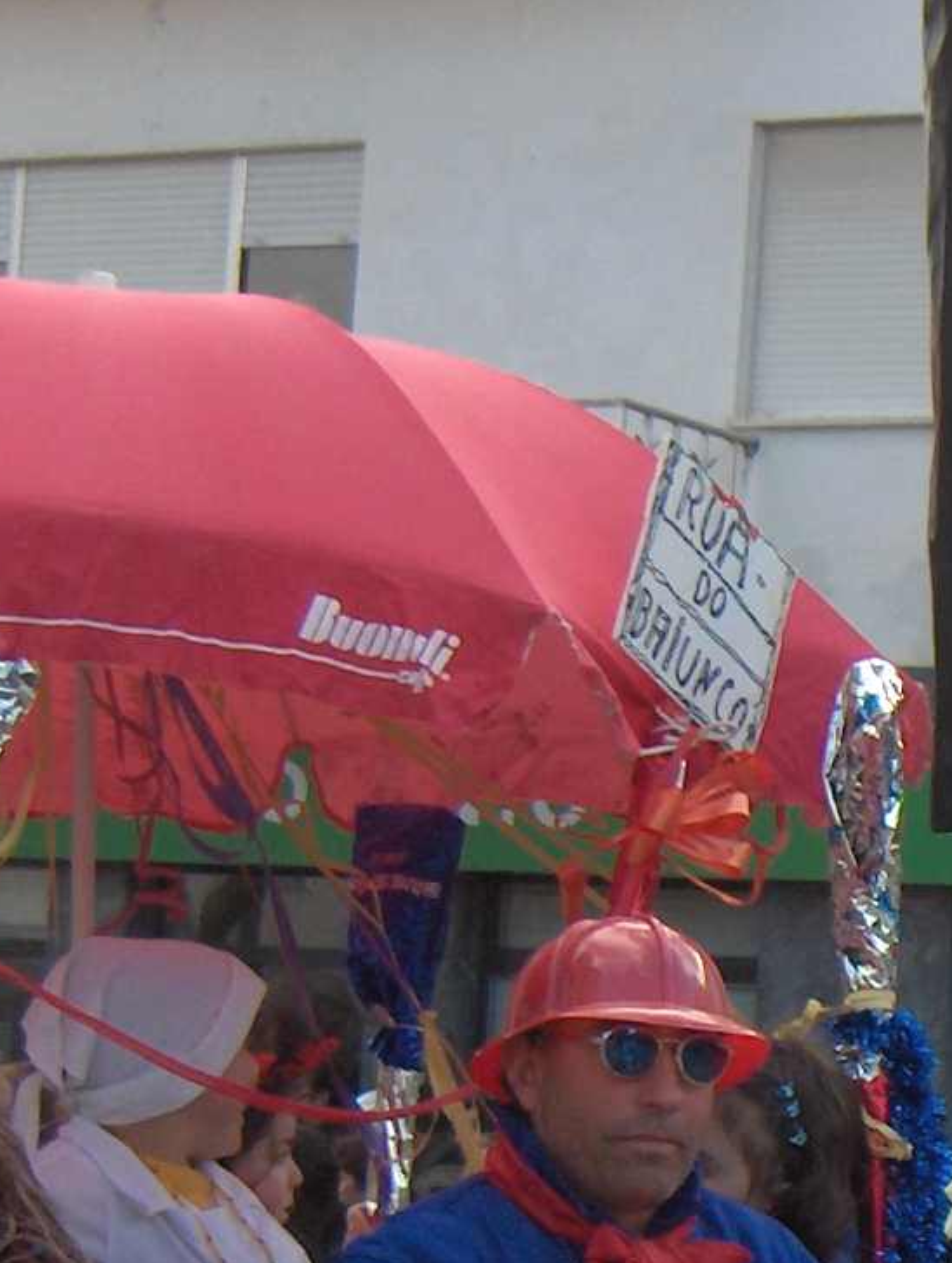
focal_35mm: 139
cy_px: 1299
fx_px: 5081
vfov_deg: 13.9
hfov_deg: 10.4
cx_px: 1390
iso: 100
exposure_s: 1/360
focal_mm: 8
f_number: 2.8
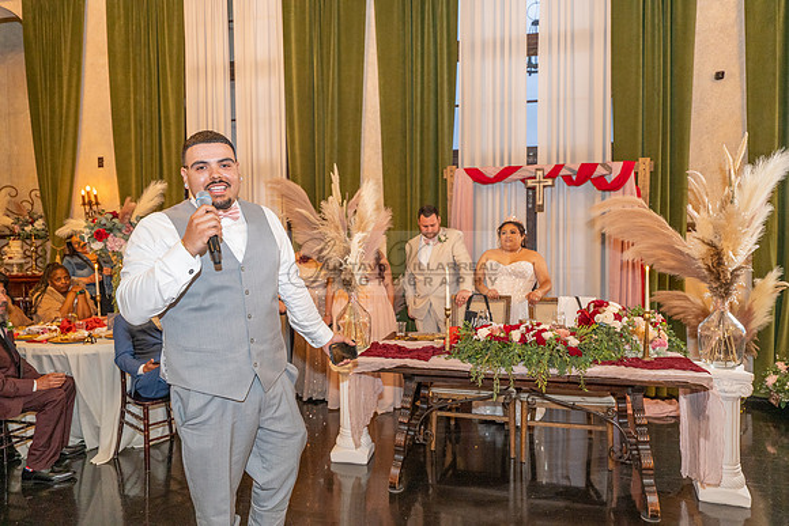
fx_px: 526
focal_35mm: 24
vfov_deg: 53.2
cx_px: 394
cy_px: 263
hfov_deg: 73.7
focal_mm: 24
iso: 1600
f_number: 2.8
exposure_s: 1/160
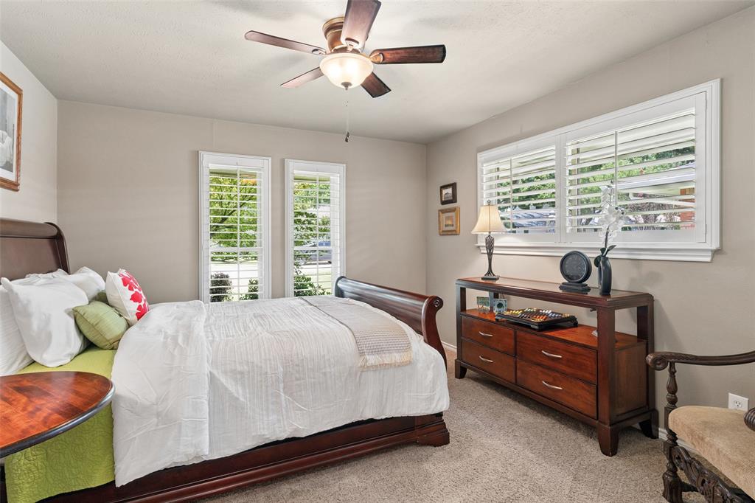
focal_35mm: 18
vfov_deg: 67.3
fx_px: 377
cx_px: 378
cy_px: 252
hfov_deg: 90.0
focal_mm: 18
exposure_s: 1/3.33
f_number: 10
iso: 400
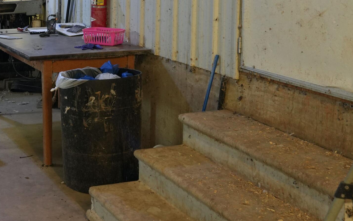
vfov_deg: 19.8
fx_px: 616
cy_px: 5
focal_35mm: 64
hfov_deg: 30.6
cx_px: 35
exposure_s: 1/13
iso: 2000
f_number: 8
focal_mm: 30
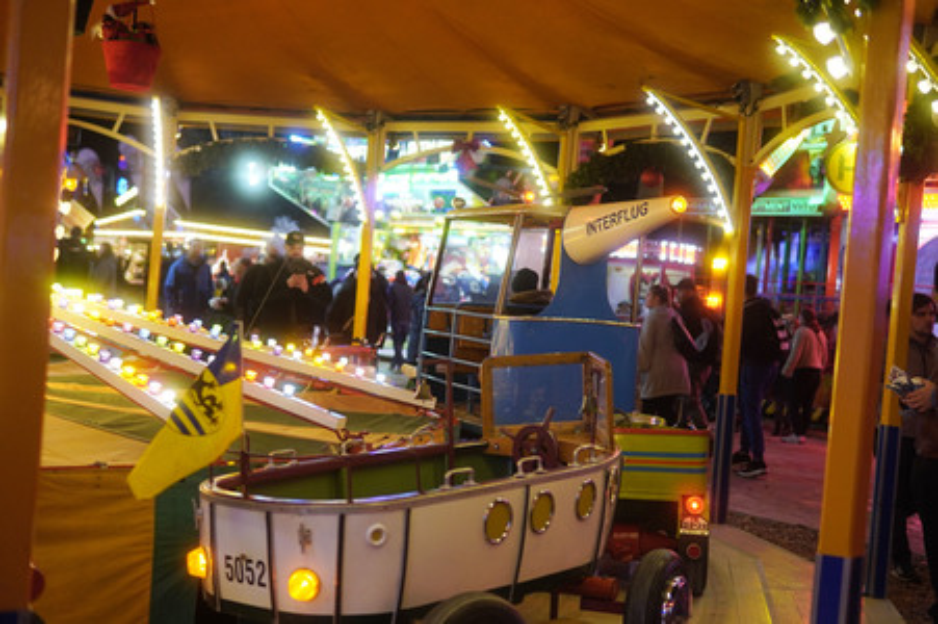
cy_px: 312
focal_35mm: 45
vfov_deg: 29.8
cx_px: 469
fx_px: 1172
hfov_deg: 43.6
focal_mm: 30
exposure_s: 1/250
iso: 640
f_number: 1.4
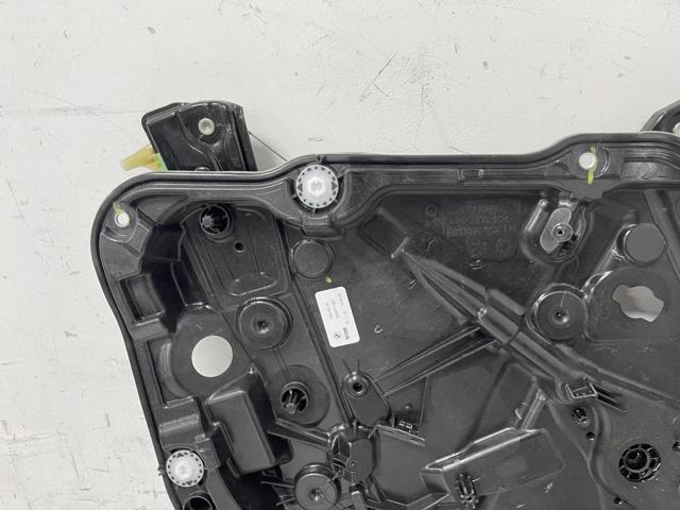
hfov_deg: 69.4
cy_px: 255
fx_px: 491
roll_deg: +3.7
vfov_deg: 54.9
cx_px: 340
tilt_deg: -18.5
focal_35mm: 25
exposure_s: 1/50
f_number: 1.6
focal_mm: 5.1
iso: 100
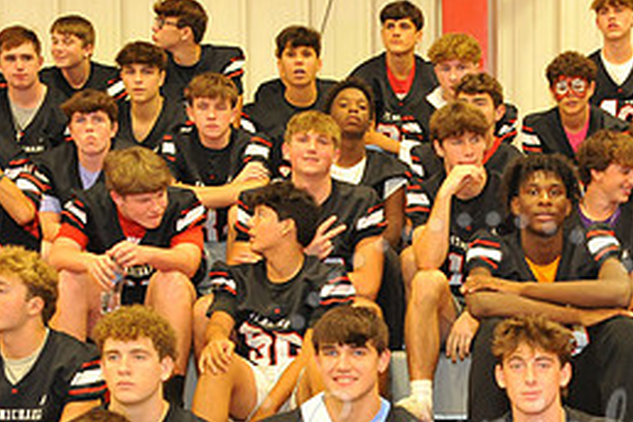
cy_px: 444
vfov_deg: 13.6
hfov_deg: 20.4
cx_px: 488
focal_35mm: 99
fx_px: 1741
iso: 2000
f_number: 6.3
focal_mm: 44
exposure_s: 1/50
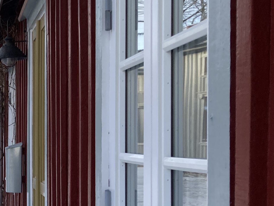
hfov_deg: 19.7
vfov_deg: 16.5
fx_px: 704
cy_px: 155
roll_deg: +0.4
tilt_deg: -0.6
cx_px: -111
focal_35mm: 89
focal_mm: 3.99
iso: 20
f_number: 1.8
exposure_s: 1/747
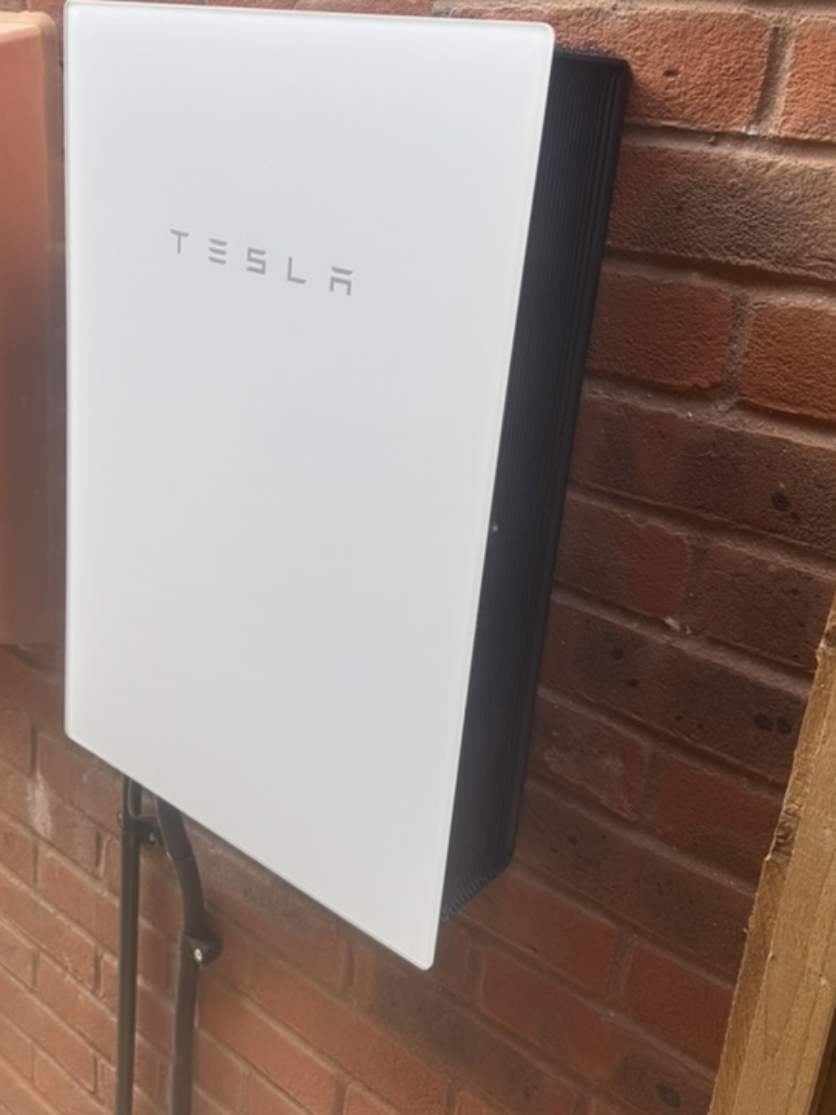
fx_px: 1095
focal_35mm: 34
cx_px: 338
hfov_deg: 41.6
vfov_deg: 53.7
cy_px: 456
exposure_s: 1/280
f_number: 1.78
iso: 80
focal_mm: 6.76
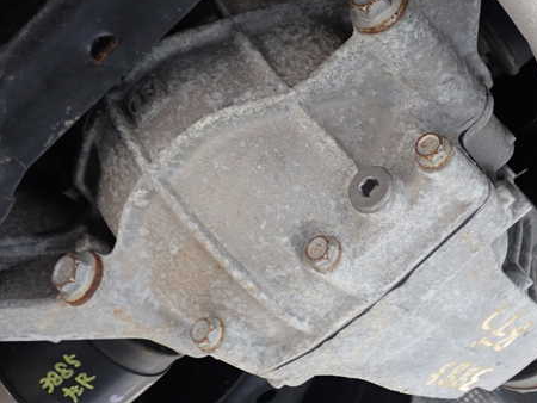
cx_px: 280
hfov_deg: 39.6
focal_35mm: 48
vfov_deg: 30.3
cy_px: 176
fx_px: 745
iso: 250
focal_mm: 6.37
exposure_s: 1/40
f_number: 2.5
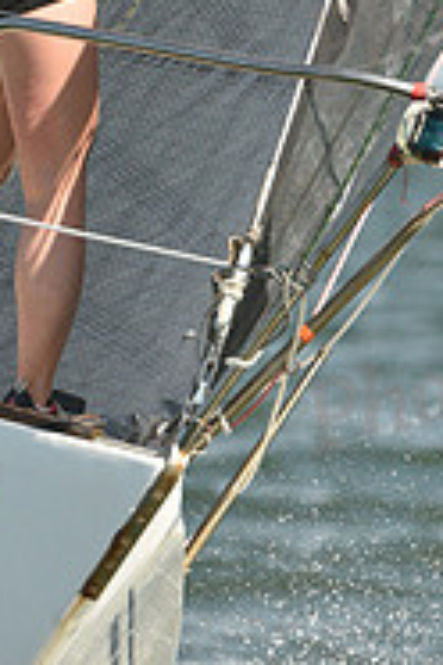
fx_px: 23071
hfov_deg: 1.1
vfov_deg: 1.7
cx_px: 123
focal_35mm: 1250
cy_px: 225
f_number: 7.1
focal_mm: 400
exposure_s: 1/1250
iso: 400
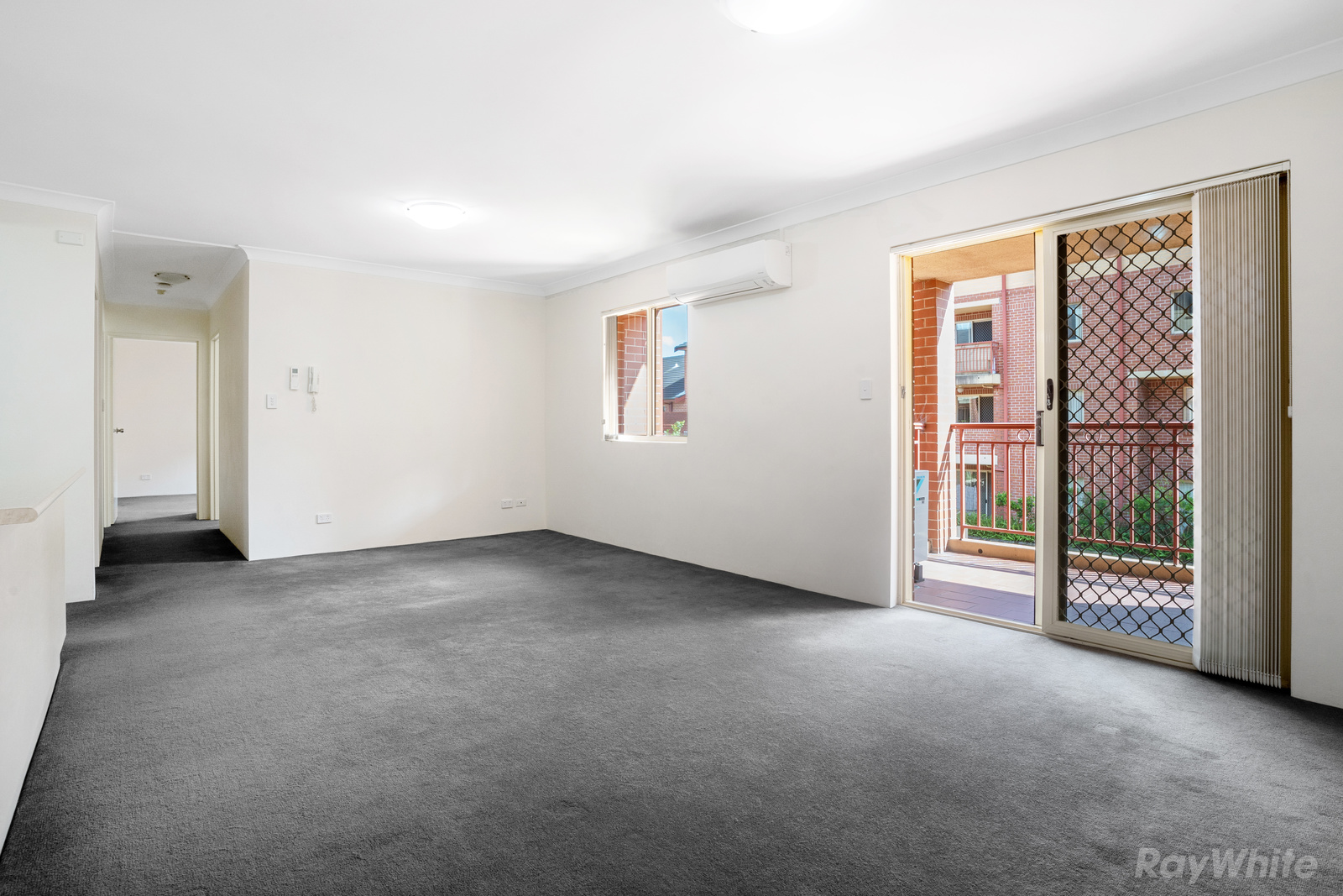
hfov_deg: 93.3
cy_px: 448
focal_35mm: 17
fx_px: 634
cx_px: 672
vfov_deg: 70.5
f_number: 11
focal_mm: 17
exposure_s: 1/10
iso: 400
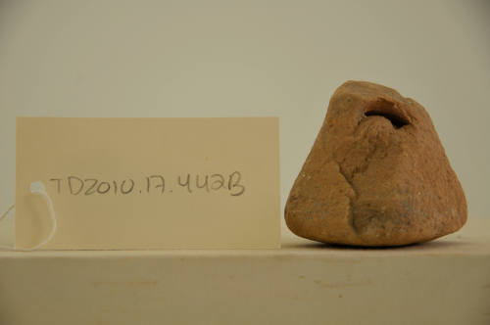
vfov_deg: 10.7
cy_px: 162
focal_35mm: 128
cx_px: 245
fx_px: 1733
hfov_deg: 16.1
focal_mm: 85
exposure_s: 1/50
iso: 200
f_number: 5.6
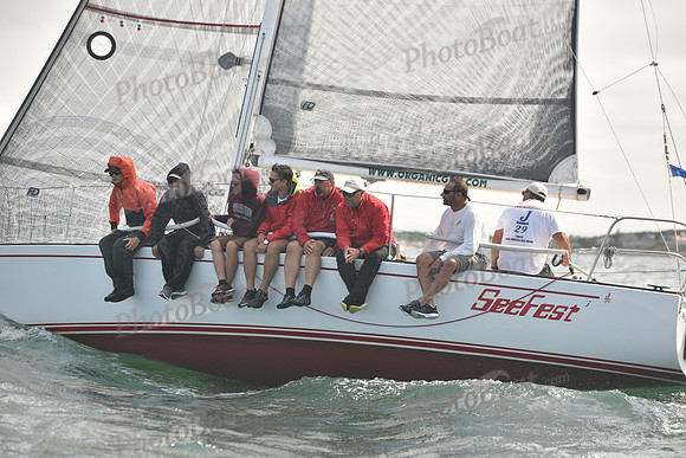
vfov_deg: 12.5
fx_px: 2097
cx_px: 343
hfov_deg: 18.6
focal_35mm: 110
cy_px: 229
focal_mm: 110
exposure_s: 1/1000
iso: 320
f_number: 4
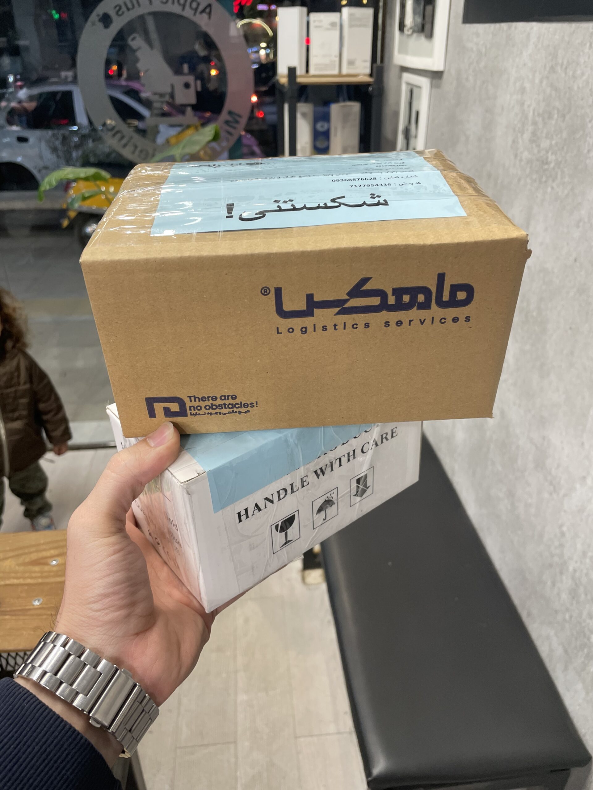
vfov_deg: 67.3
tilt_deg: -28.4
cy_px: 395
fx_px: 594
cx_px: 296
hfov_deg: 53.1
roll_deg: +1.8
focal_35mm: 26
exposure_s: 1/100
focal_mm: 4.2
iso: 100
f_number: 1.6
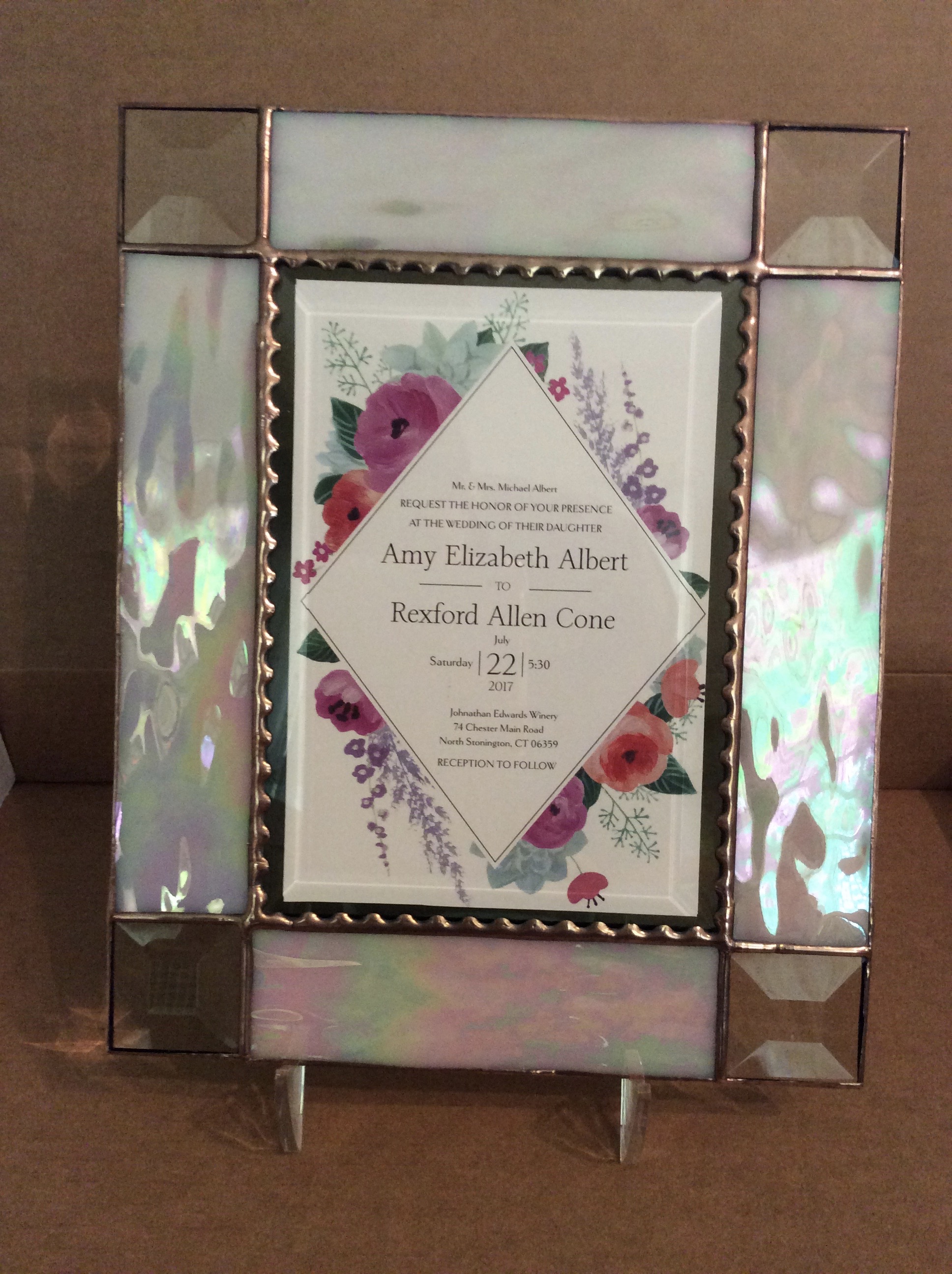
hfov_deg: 44.1
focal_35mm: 32
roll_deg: +1.1
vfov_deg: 56.9
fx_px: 1177
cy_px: 637
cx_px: 476
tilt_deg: -31.7
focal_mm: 3.3
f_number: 2.4
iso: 200
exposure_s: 1/24
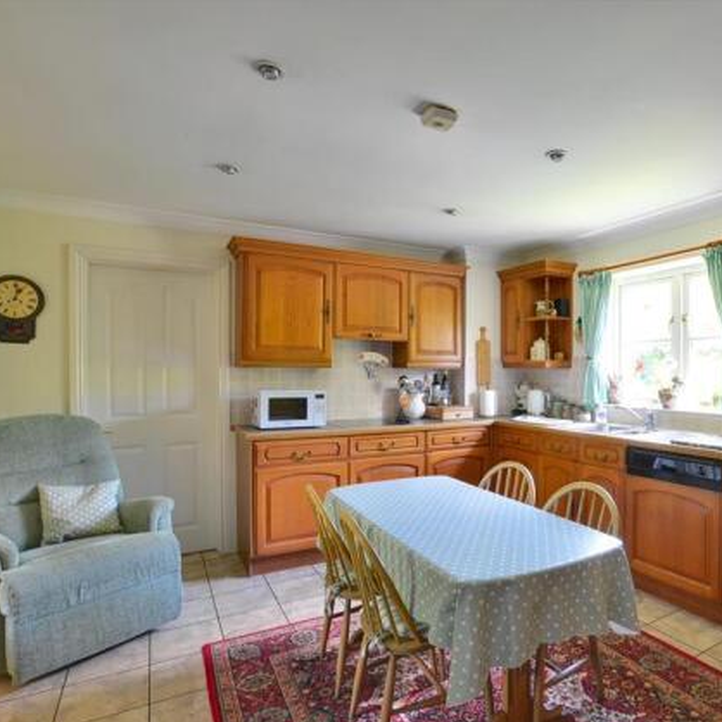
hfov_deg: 73.2
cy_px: 372
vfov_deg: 74.8
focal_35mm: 20
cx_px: 465
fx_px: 472
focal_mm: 10
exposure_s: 1/1.3
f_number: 11
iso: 400
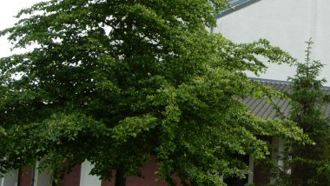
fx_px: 814
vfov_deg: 12.7
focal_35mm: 93
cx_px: 340
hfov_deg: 22.0
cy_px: -31
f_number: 5.4
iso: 50
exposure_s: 1/256
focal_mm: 7.5
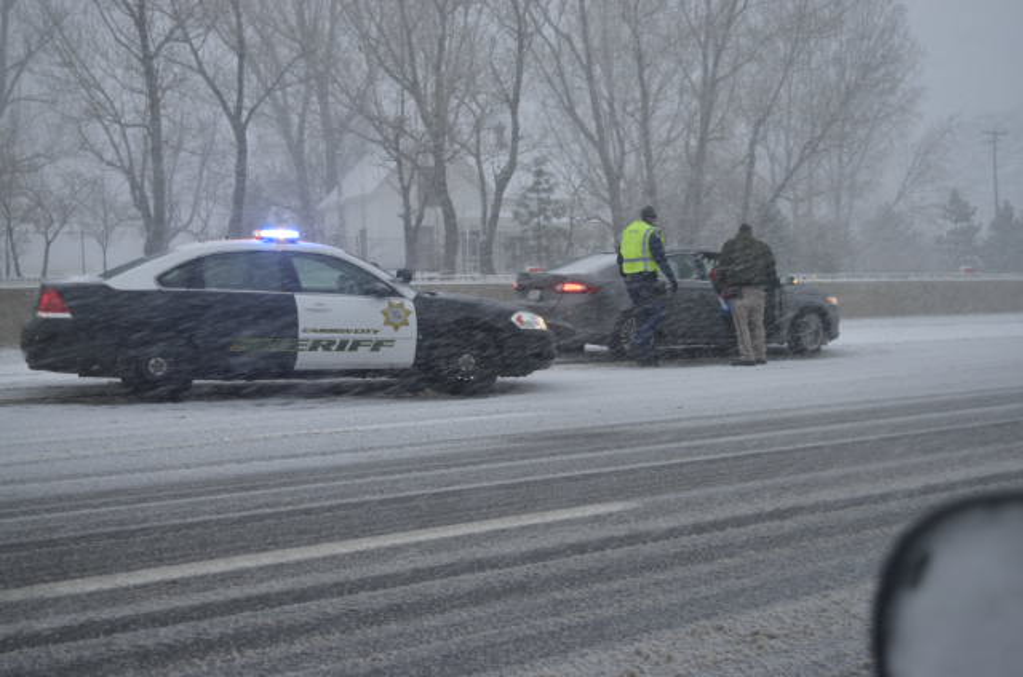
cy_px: 338
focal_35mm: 48
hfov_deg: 41.2
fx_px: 1361
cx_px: 512
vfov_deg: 28.0
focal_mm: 32
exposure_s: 1/125
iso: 400
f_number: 4.5
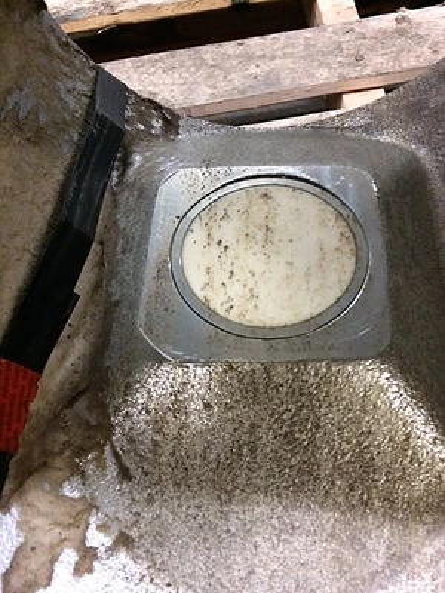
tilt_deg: -59.0
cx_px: 222
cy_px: 296
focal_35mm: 29
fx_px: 497
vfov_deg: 61.7
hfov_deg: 48.2
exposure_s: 1/15
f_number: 2.2
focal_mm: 4.15
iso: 400
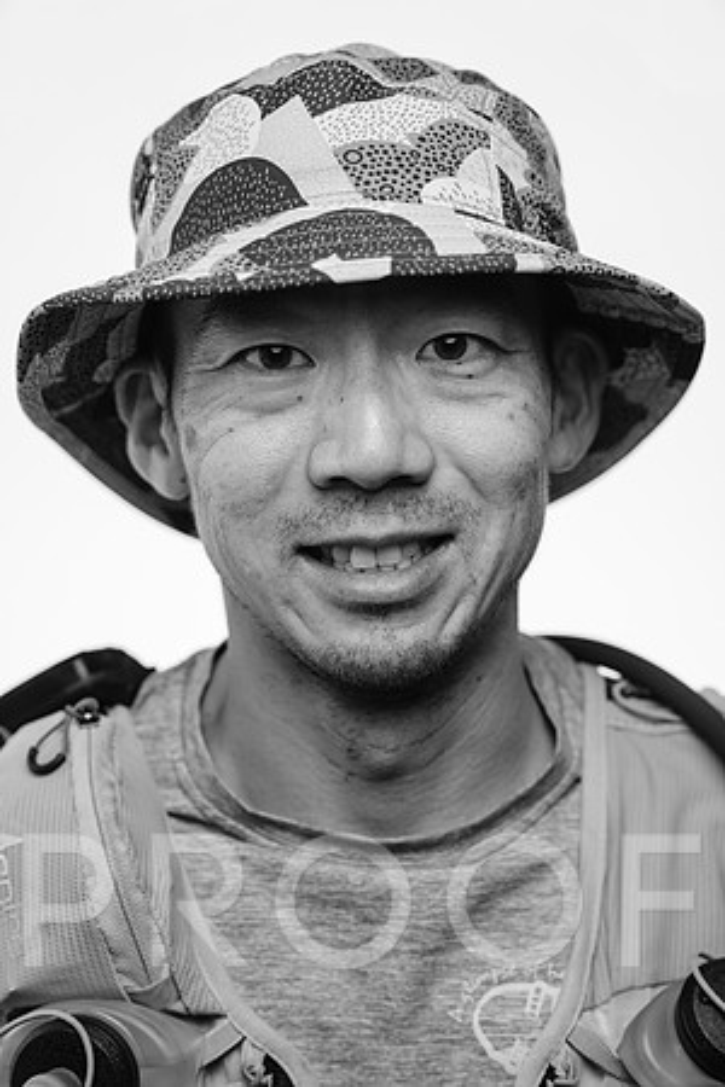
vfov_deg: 22.1
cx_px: 362
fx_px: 2779
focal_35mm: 92
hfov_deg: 14.9
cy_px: 544
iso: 100
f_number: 4
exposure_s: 1/250
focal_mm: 92
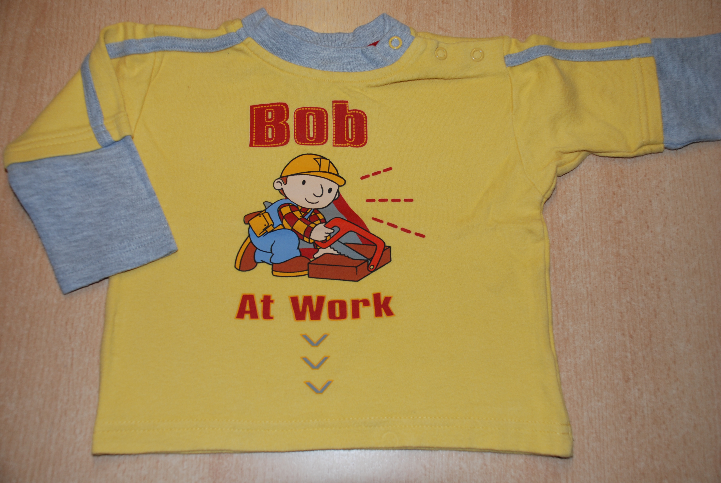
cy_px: 242
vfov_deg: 32.0
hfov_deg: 46.3
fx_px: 842
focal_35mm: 42
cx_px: 360
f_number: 4
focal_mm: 28
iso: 200
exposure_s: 1/60
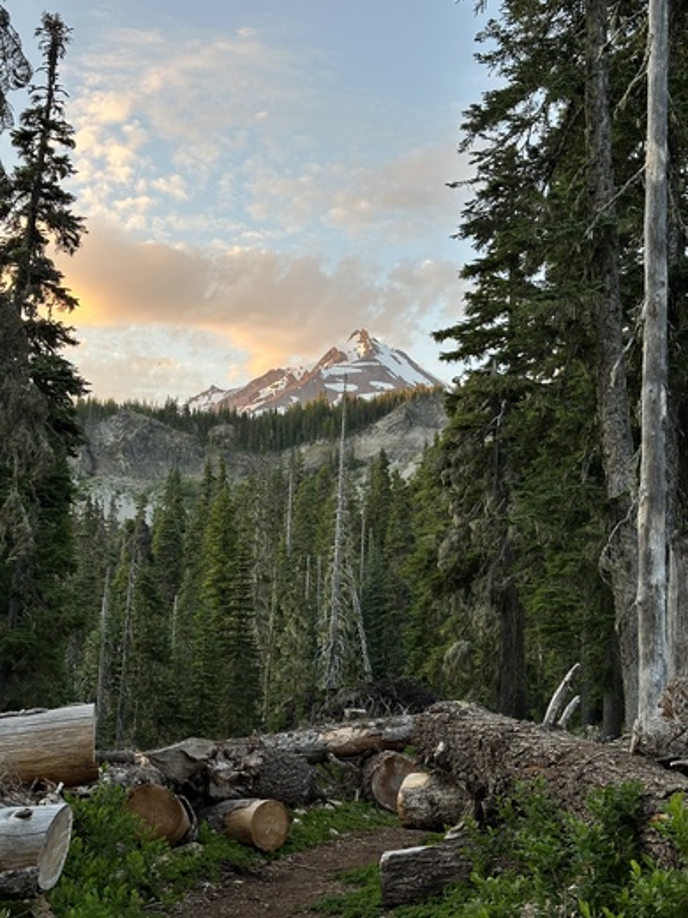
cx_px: 344
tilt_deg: +10.3
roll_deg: -2.5
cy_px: 459
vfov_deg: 39.7
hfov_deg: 30.3
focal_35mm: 48
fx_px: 1272
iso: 50
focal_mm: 6.86
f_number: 1.78
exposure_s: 1/125
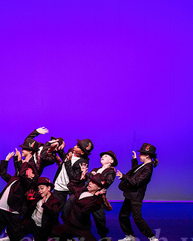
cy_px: 135
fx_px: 1307
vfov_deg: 10.5
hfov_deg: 8.4
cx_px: 49
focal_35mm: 183
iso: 1250
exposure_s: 1/320
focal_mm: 102
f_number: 2.8
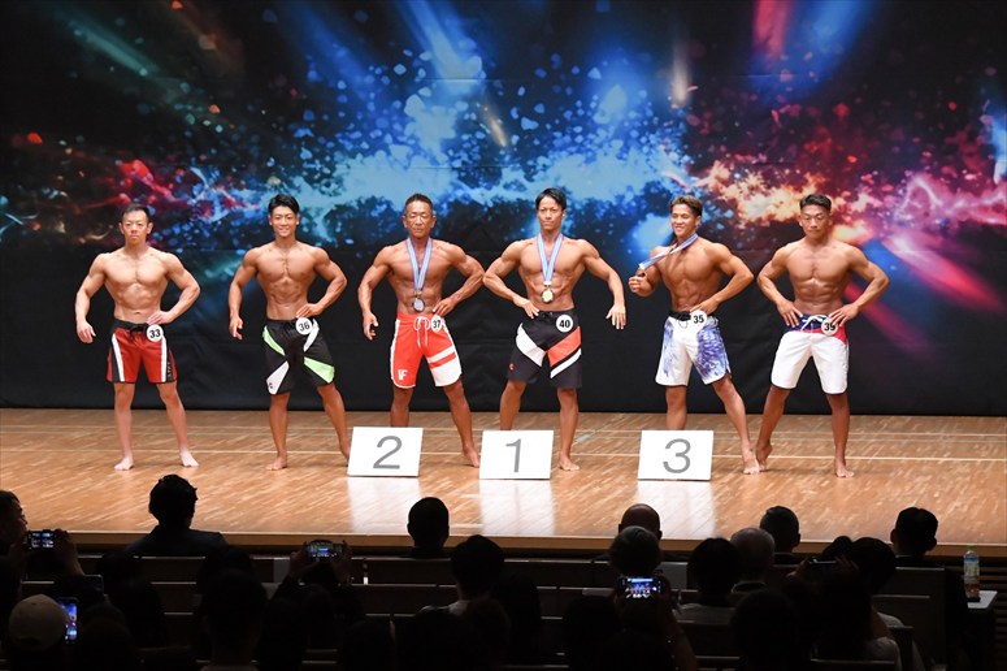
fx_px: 3858
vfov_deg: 9.9
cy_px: 336
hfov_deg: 14.9
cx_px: 504
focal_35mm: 138
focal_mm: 92
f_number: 5.6
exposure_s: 1/400
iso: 8000
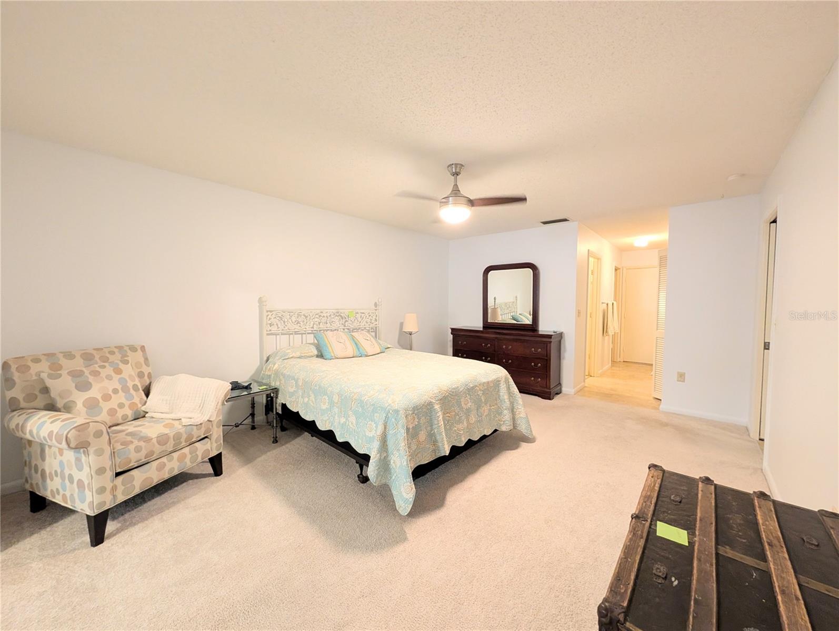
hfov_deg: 110.5
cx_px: 420
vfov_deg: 94.6
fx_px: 291
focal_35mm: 12
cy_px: 316
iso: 331
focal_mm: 2.02
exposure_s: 1/40
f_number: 1.7
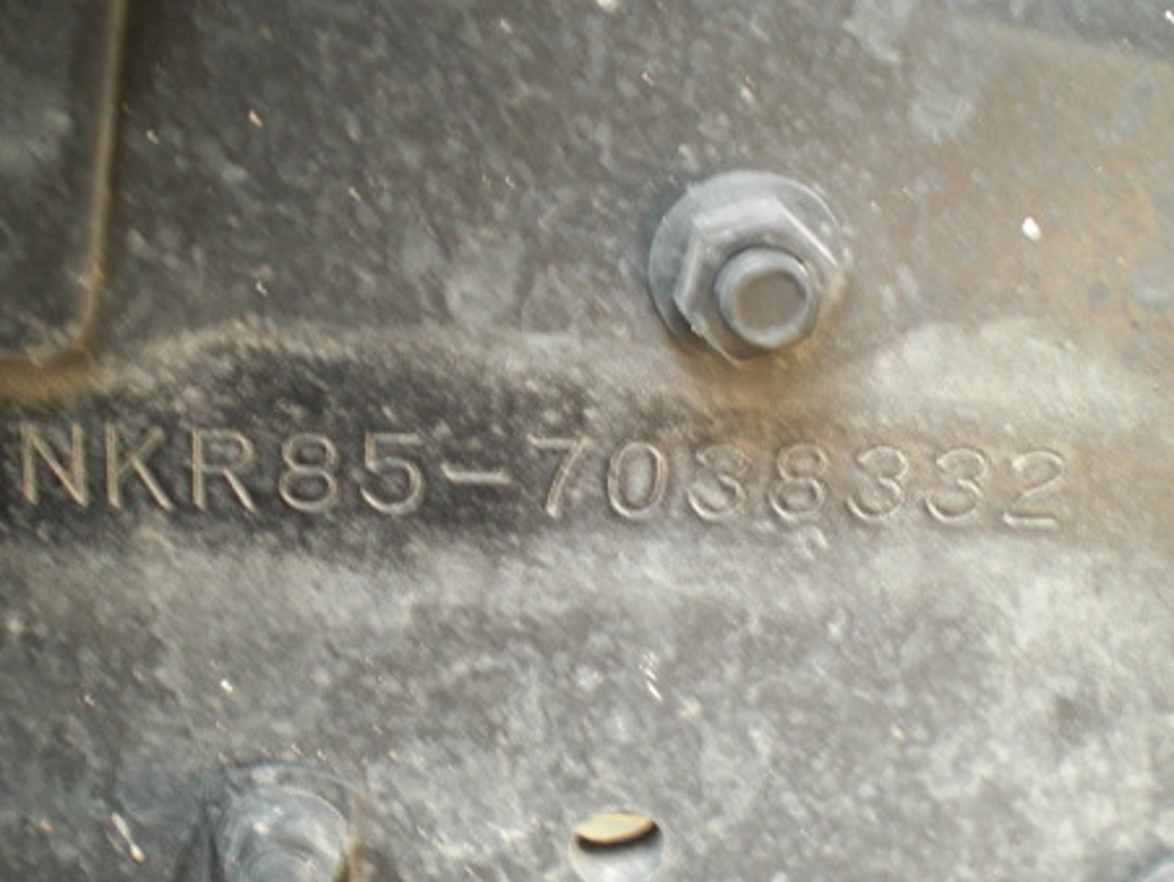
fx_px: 1832
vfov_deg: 27.0
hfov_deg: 35.5
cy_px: 519
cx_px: 545
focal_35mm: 54
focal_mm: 6.3
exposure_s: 1/8
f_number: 3.1
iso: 200
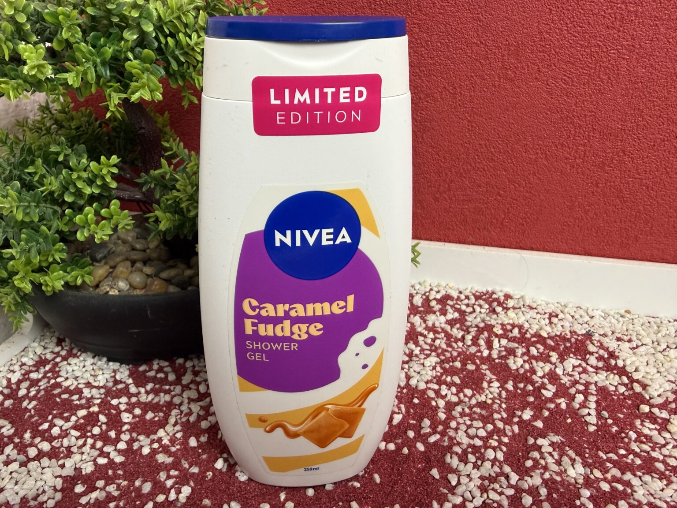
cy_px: 254
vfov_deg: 56.8
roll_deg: +0.3
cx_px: 338
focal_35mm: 24
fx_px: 469
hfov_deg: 71.6
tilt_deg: -27.7
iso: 160
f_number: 2.2
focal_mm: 2.22
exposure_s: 1/50
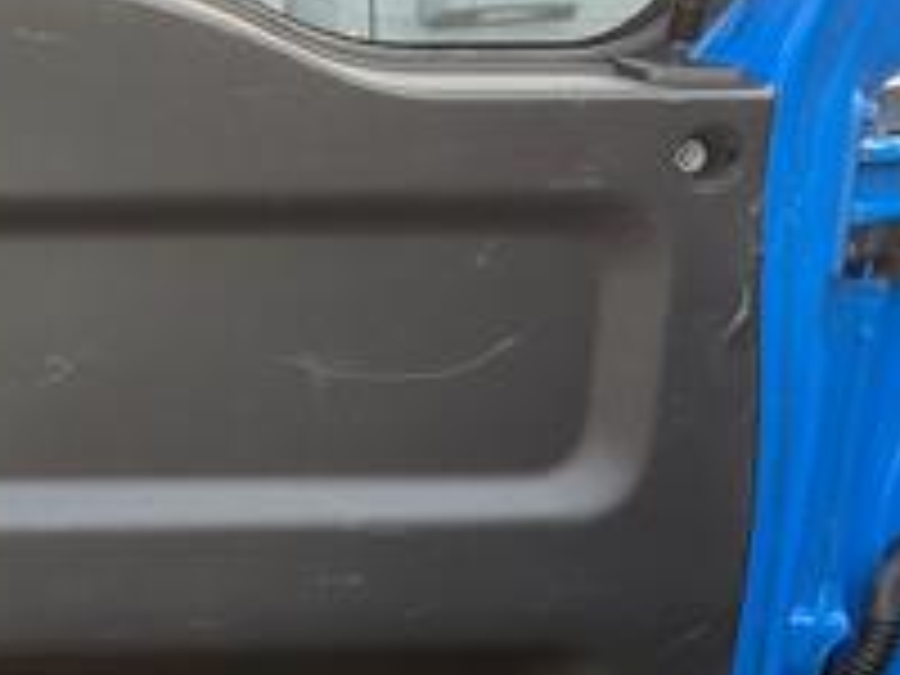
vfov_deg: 17.7
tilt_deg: -14.0
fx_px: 2158
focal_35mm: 83
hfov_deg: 22.0
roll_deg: +5.8
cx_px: -135
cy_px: 459
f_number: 1.6
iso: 50
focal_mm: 5.96
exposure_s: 1/295
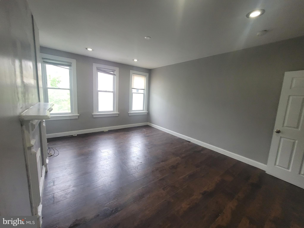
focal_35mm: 13
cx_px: 152
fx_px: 114
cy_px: 114
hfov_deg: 106.2
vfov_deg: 89.9
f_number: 2.2
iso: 320
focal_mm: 2.2
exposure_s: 1/60
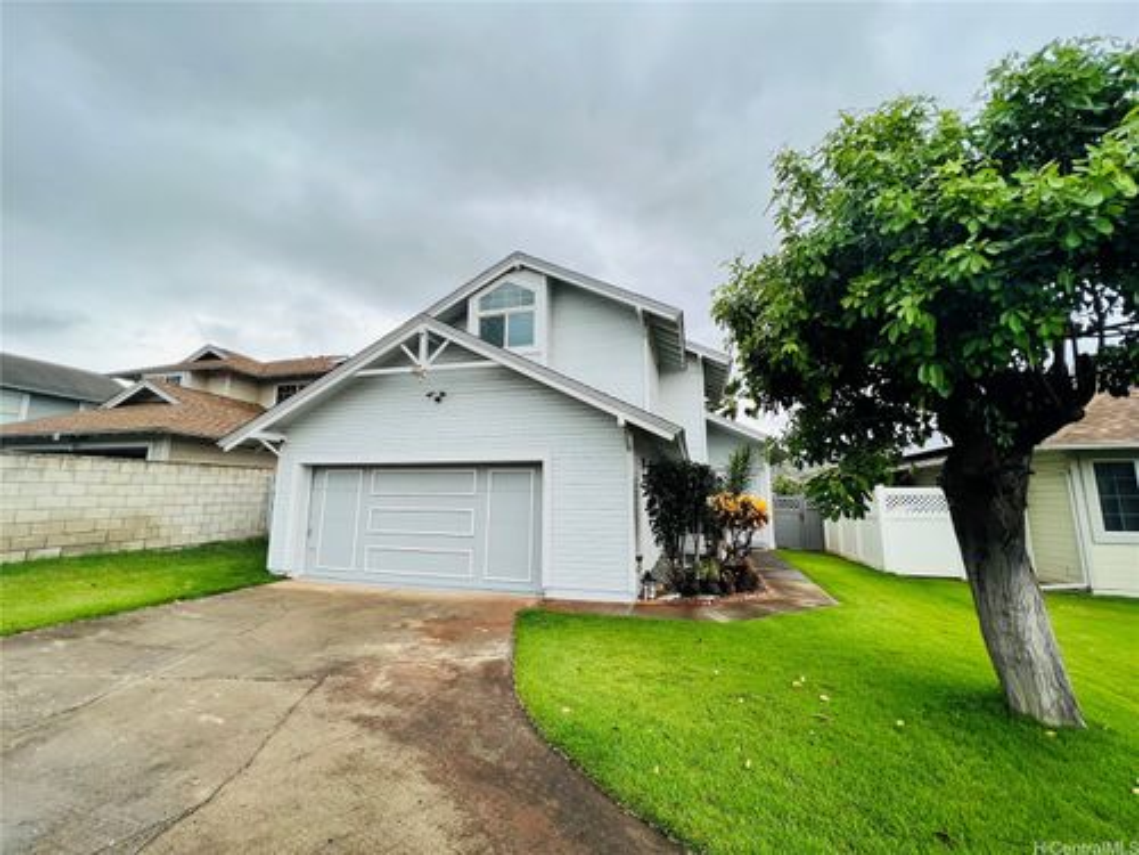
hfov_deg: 106.2
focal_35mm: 13
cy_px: 428
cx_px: 570
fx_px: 428
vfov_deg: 89.9
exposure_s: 1/345
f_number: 1.8
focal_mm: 1.57
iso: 32
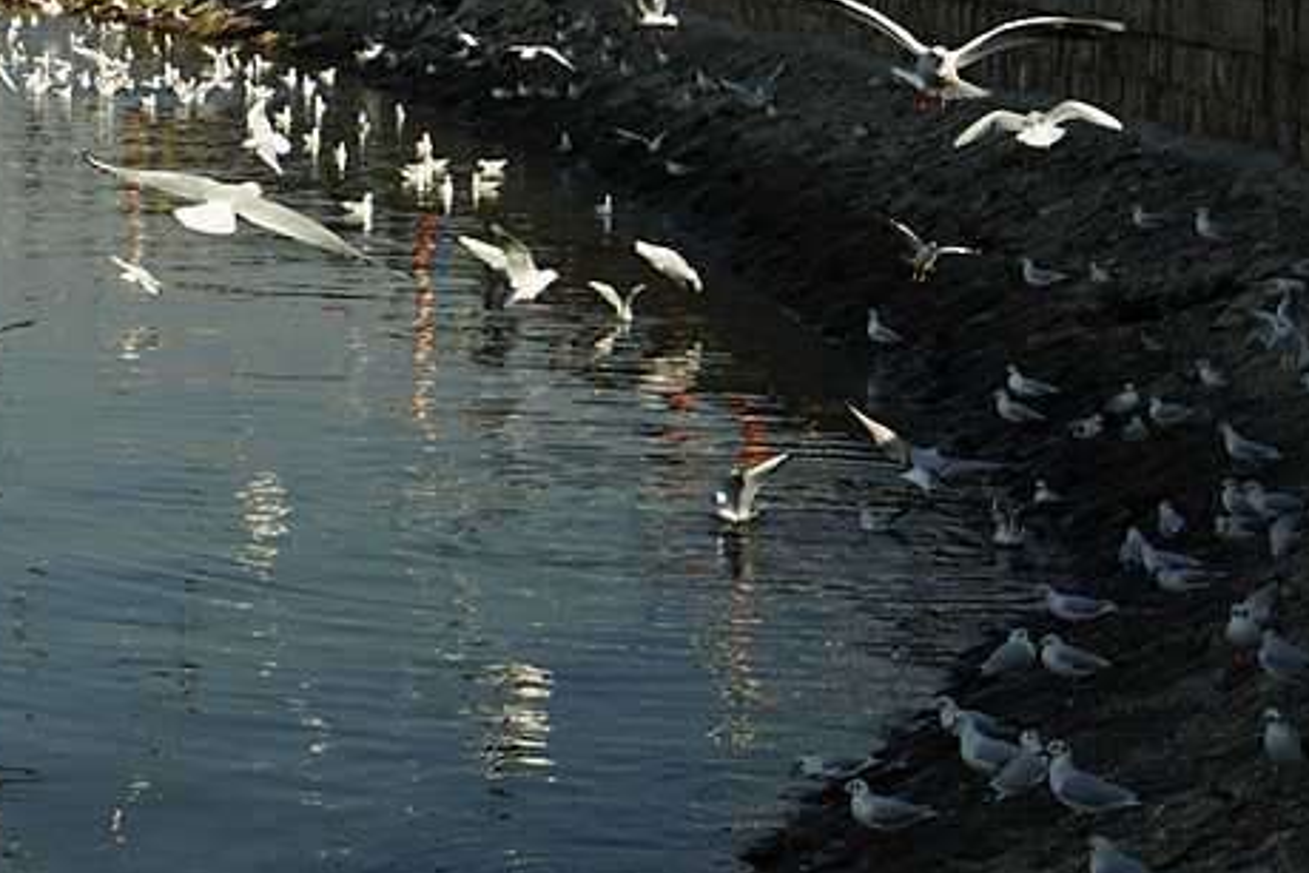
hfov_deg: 13.9
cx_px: -760
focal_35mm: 137
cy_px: -263
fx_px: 4983
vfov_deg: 9.8
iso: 160
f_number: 9
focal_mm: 35
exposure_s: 1/400
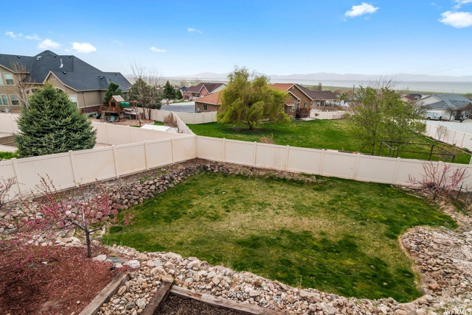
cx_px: 236
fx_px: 236
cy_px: 158
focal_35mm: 18
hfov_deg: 89.9
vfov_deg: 67.5
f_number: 9
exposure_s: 1/200
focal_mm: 12
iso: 100
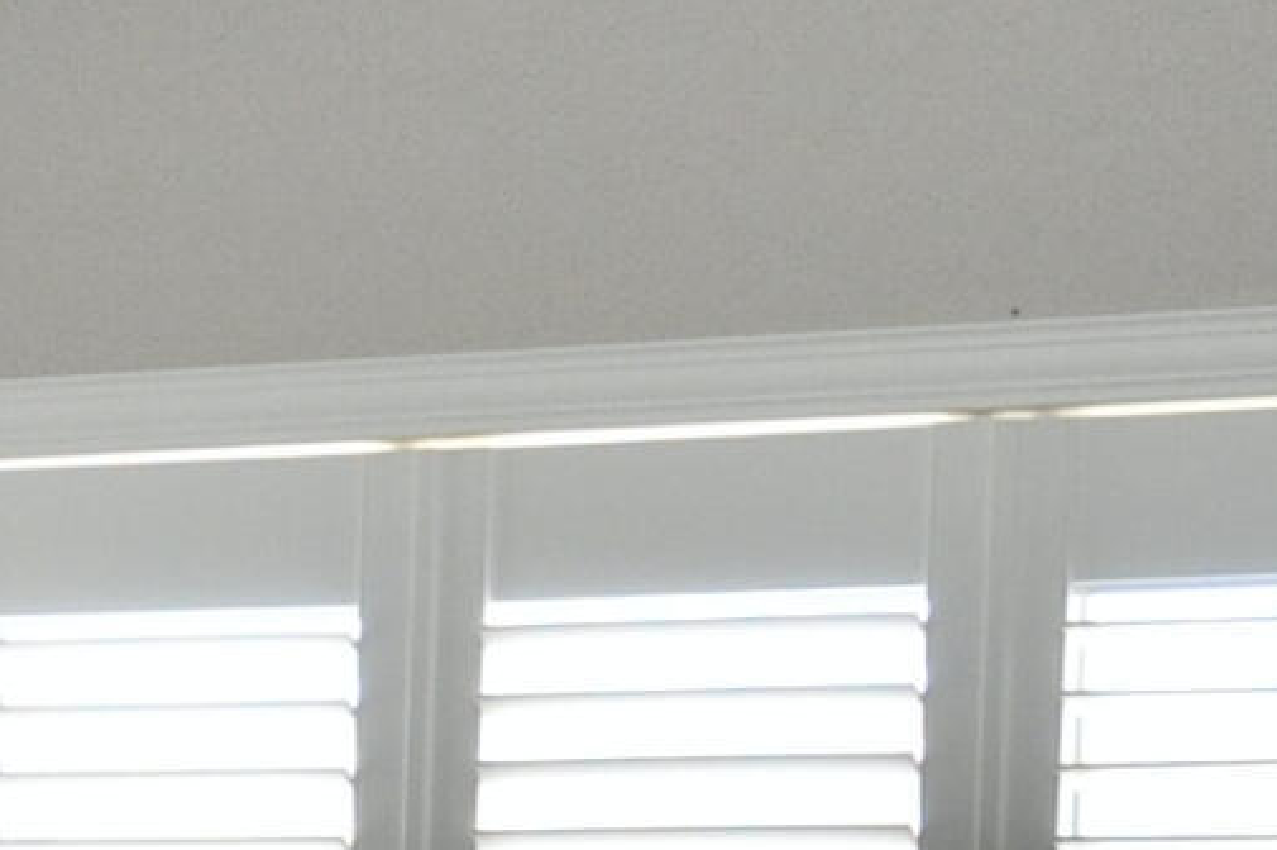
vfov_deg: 7.1
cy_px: 1740
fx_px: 6628
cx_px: -1287
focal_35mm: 187
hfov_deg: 10.2
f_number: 3.8
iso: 800
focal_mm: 21
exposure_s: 1/125
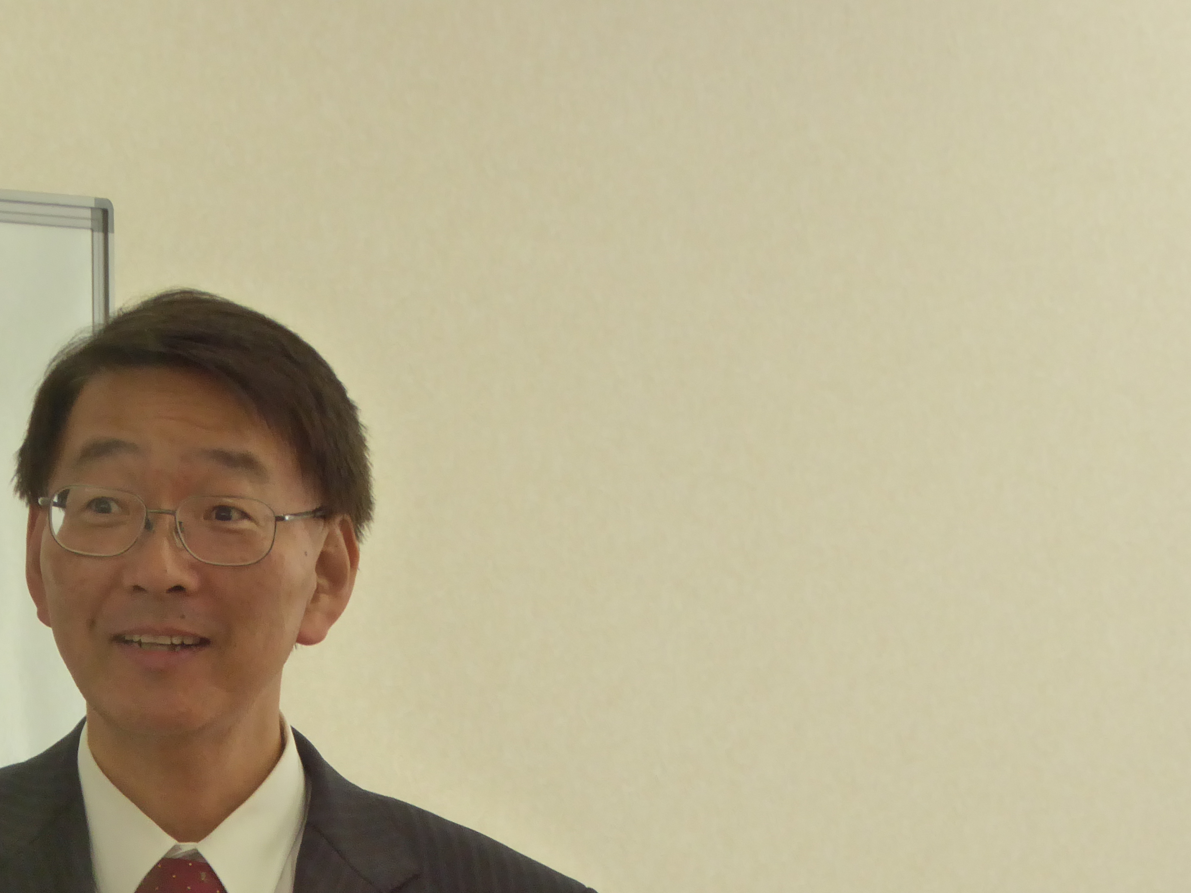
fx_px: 10184
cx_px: 247
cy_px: 785
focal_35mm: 296
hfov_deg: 6.7
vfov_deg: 5.0
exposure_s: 1/50
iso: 400
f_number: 5.4
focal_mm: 27.1
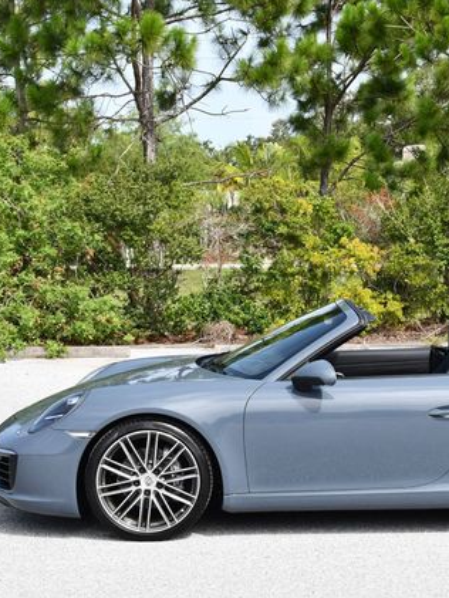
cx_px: 358
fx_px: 1314
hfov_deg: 19.2
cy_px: 303
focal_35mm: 76
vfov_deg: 25.7
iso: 200
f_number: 8
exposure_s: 1/250
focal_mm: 26
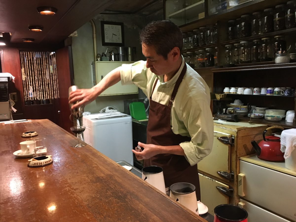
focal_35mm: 29
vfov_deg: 48.2
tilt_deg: -7.5
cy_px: 111
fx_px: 248
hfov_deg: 61.7
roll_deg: +2.3
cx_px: 148
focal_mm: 4.15
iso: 200
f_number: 2.2
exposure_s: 1/15
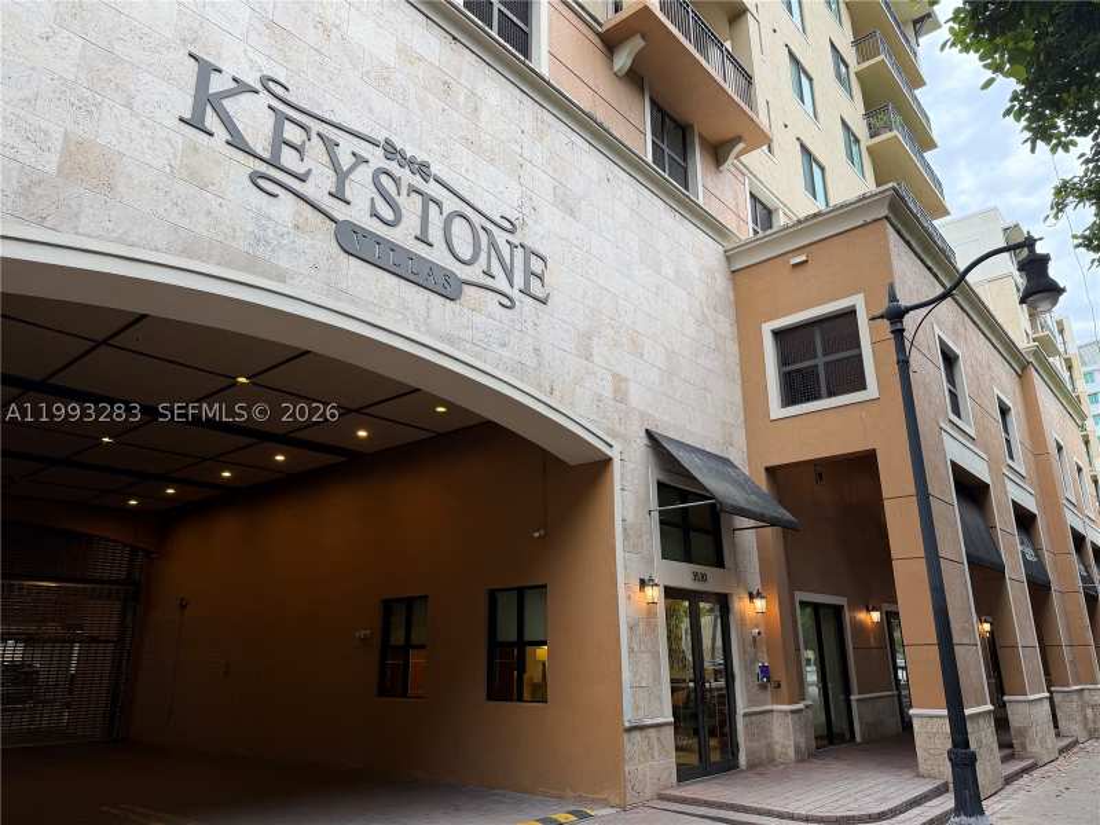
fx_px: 763
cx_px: 550
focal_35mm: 24
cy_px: 412
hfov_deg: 71.6
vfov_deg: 56.8
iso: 100
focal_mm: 6.76
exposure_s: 1/121
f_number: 1.78
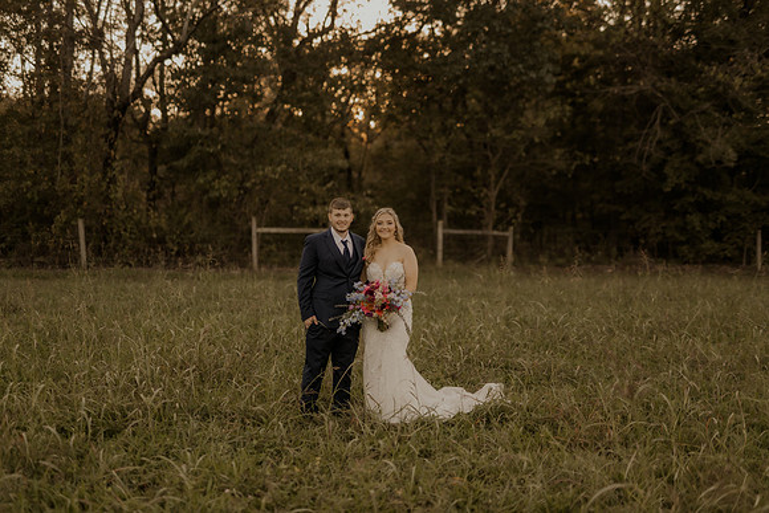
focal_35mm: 50
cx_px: 384
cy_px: 256
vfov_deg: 27.0
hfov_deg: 39.6
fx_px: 1068
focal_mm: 50
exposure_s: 1/1250
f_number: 1.8
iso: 400
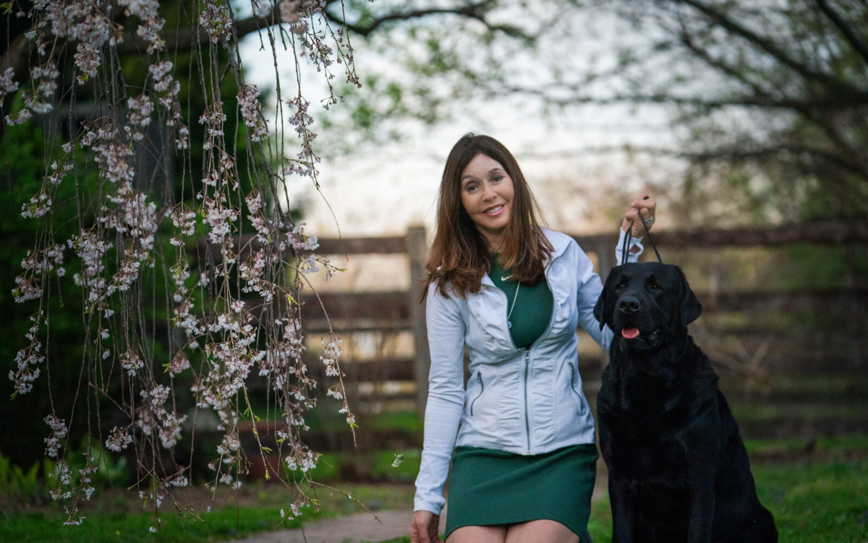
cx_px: 433
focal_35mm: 94
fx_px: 2224
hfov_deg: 22.1
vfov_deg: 13.9
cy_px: 283
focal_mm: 92
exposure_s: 1/16000
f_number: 2.8
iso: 4000
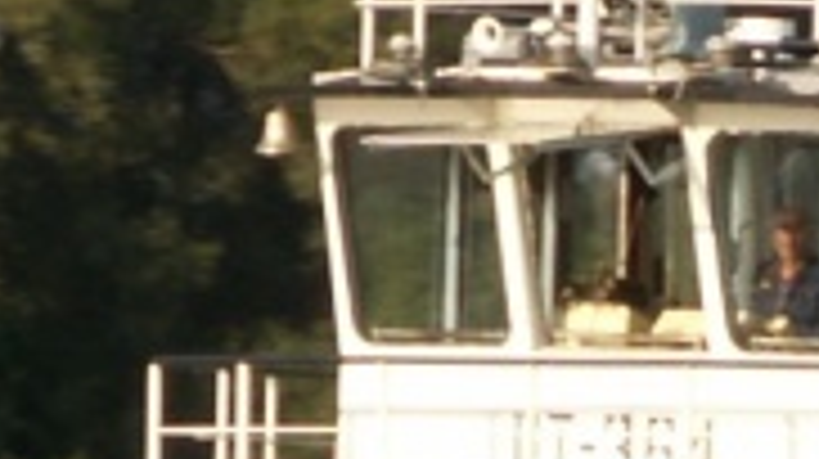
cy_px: 806
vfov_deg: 1.4
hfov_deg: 2.4
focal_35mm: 894
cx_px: 1179
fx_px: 19398
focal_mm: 23.93
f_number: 8
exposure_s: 1/100
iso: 50
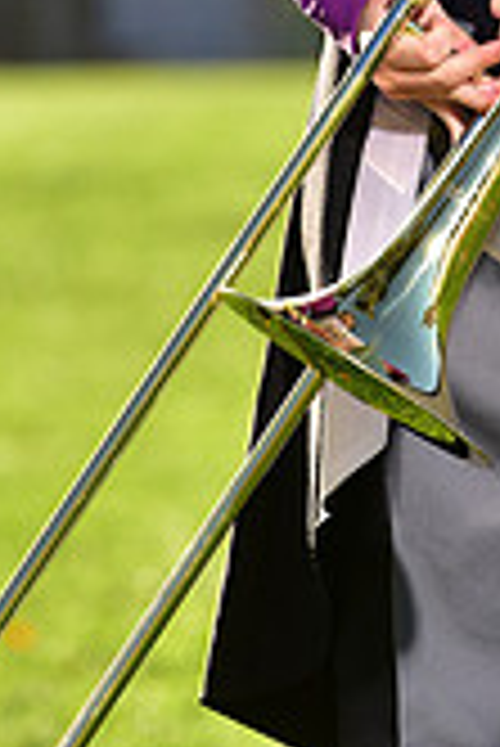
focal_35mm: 700
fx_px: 14552
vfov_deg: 2.9
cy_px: -544
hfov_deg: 2.0
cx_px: 633
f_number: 5.6
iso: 100
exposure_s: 1/250
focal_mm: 200
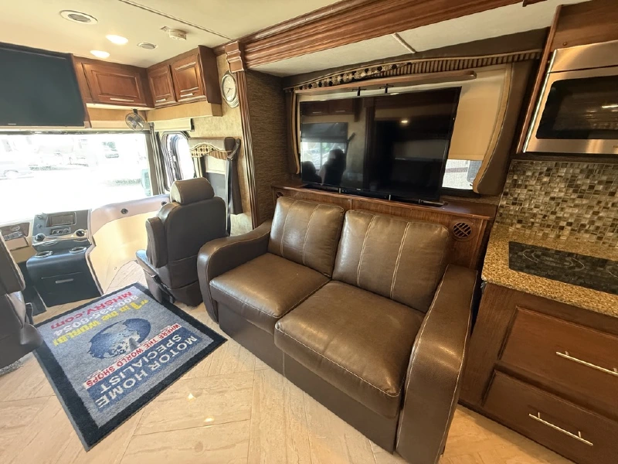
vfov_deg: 85.7
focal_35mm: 14
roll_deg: -0.2
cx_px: 309
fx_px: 250
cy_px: 232
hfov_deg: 102.1
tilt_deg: -19.5
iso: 640
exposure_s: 1/60
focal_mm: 2.22
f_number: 2.2
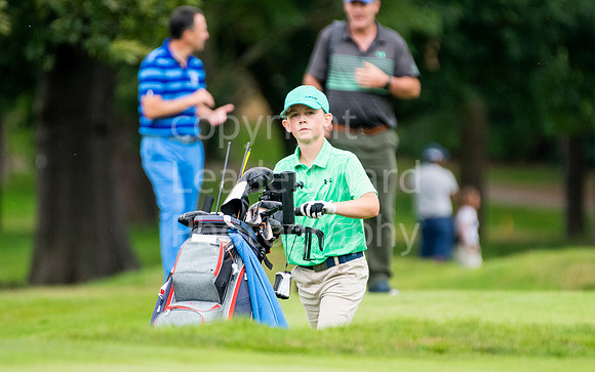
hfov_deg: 2.5
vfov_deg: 1.6
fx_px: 13618
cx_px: 327
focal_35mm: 840
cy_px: 218
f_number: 5.6
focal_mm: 500
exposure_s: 1/1250
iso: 1600
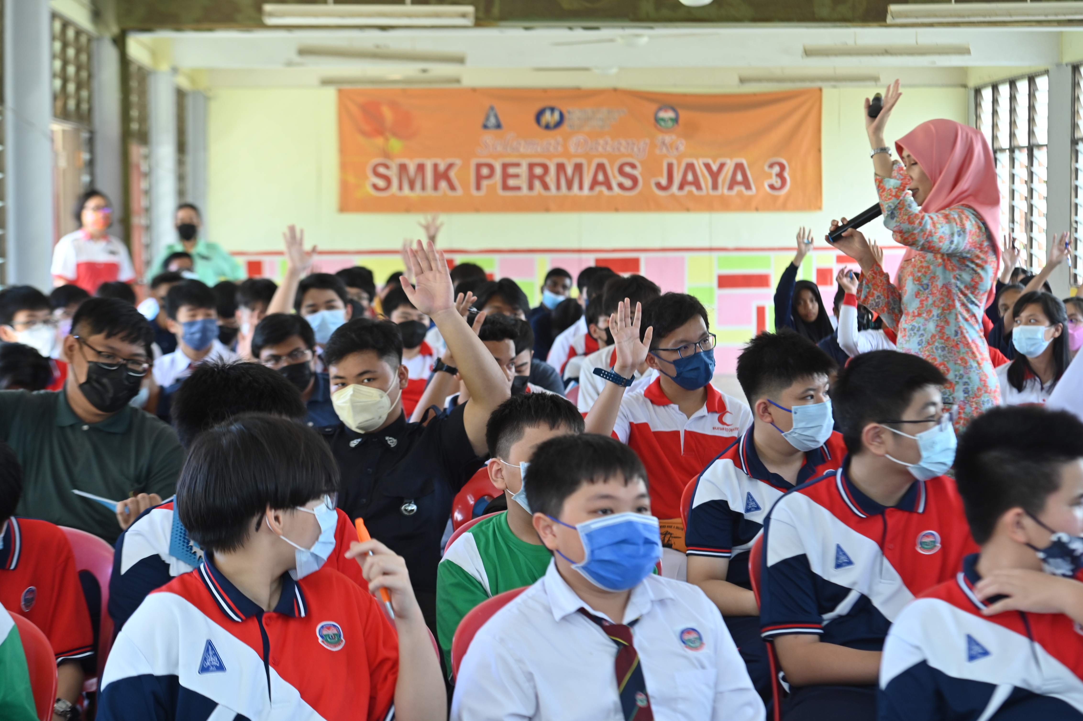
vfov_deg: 19.4
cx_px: 542
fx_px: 2105
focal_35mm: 70
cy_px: 360
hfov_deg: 28.9
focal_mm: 70
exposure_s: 1/125
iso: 800
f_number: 4.5
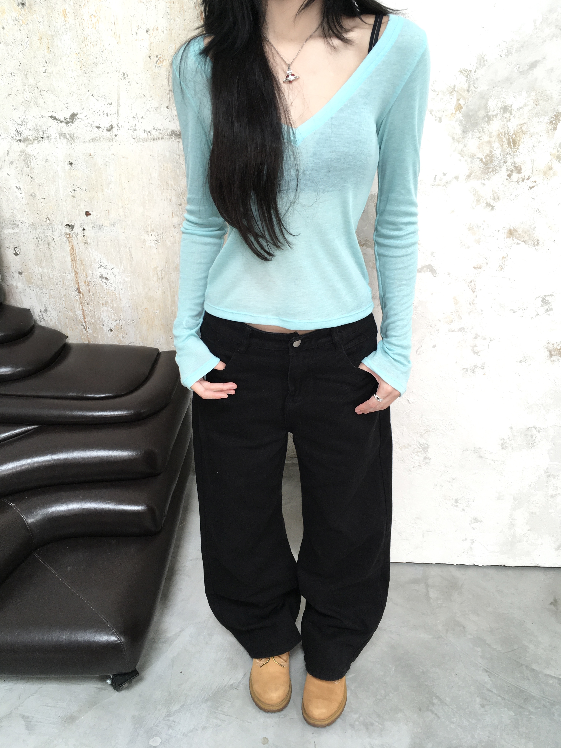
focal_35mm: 29
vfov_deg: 61.7
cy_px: 374
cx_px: 280
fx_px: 627
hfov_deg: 48.2
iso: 32
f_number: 2.2
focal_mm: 4.15
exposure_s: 1/50
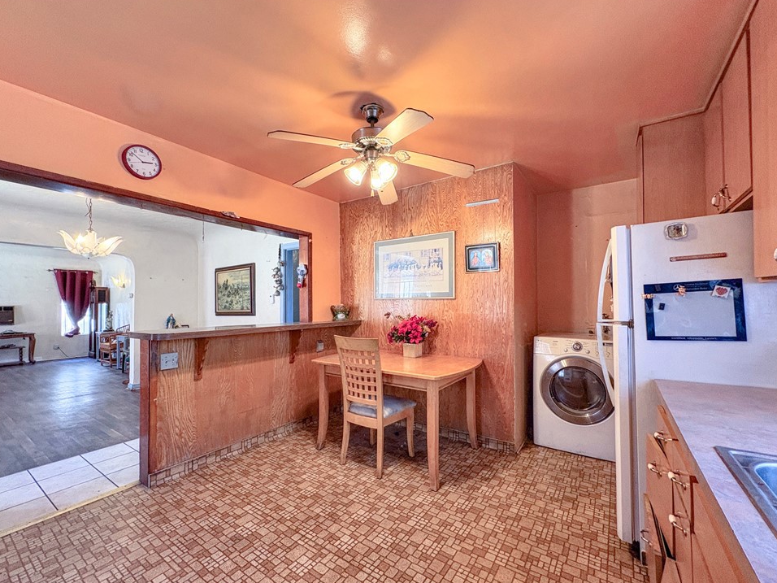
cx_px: 384
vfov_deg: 81.7
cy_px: 301
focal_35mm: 15
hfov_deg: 98.2
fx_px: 337
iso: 320
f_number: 2.2
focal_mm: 2.22
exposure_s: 1/60
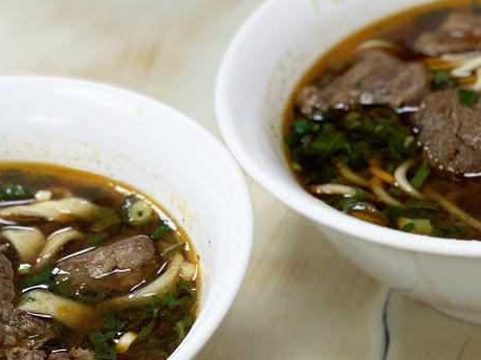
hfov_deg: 14.3
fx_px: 1889
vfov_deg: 10.7
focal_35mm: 136
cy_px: 446
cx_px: 456
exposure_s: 1/120
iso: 64
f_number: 2.4
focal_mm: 6
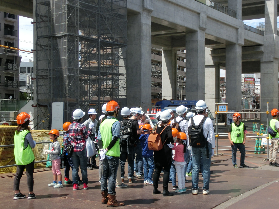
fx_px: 411
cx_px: 149
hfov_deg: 37.5
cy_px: 119
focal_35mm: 51
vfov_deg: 28.5
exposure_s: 1/1000
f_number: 3.9
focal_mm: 6.67
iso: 80
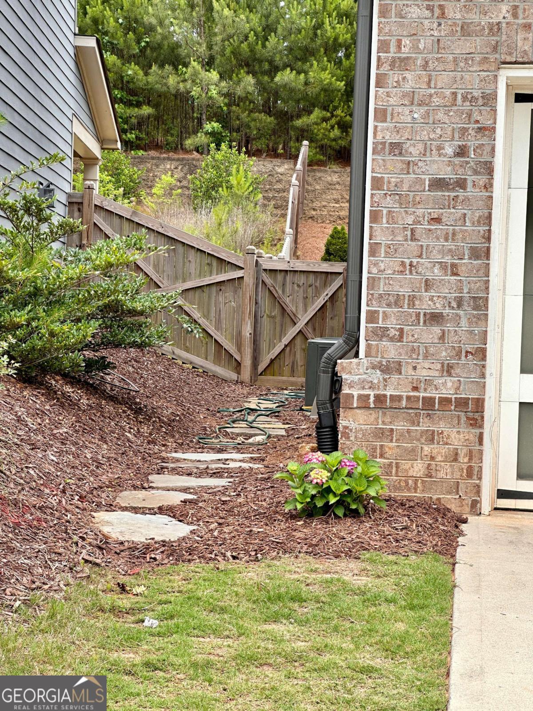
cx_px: 266
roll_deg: -1.1
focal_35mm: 77
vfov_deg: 25.3
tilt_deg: -2.0
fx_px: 1581
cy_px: 356
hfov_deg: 19.1
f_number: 2.8
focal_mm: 9
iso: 32
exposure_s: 1/233
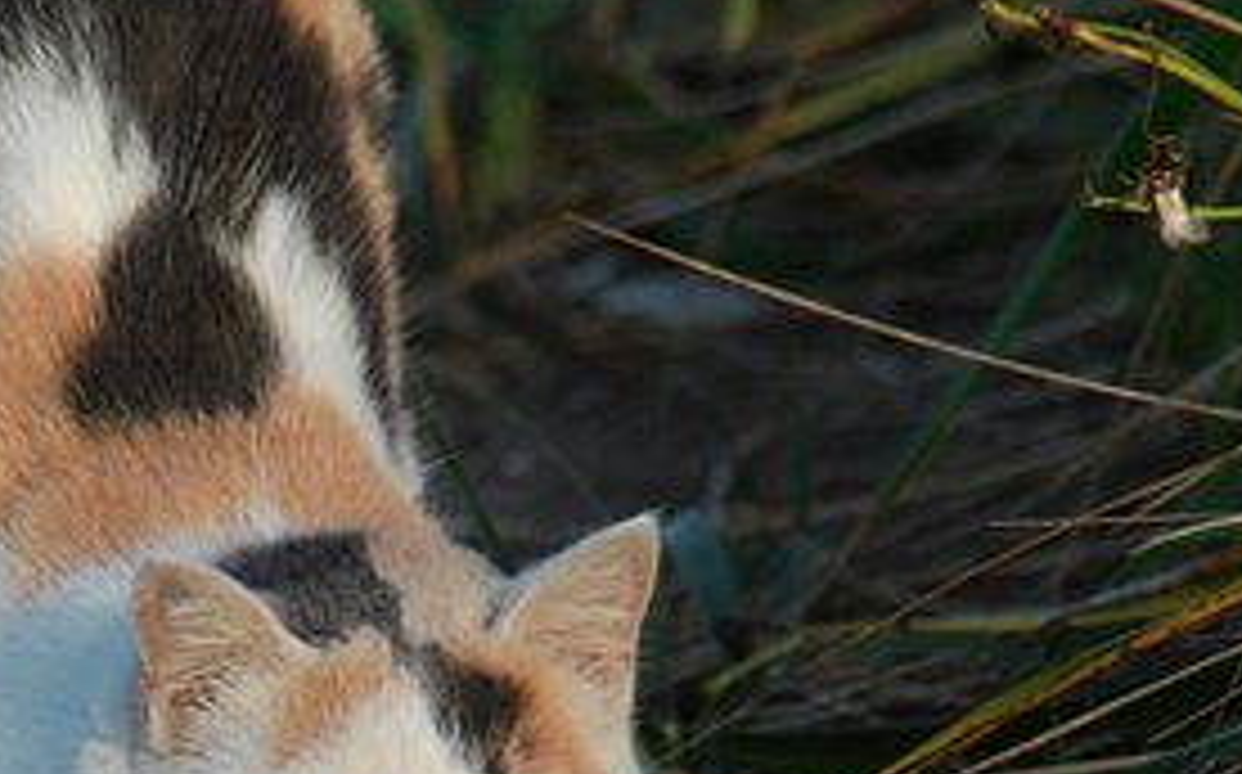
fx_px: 38488
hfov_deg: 1.8
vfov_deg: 1.2
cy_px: 745
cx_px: 320
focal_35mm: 1138
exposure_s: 1/640
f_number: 9
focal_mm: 400
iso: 500
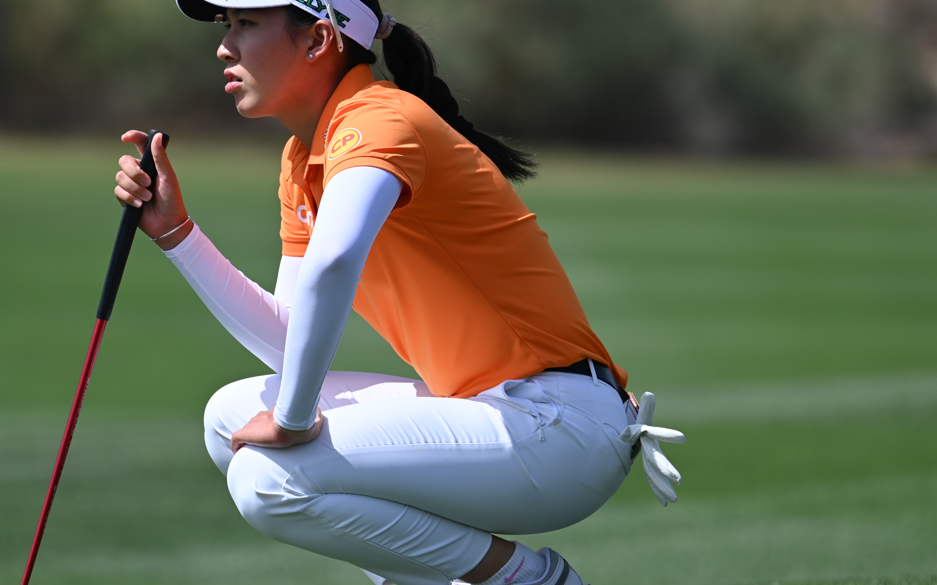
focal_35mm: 759
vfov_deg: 1.7
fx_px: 19383
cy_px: 234
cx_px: 411
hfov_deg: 2.8
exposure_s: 1/640
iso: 110
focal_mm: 400
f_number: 5.6
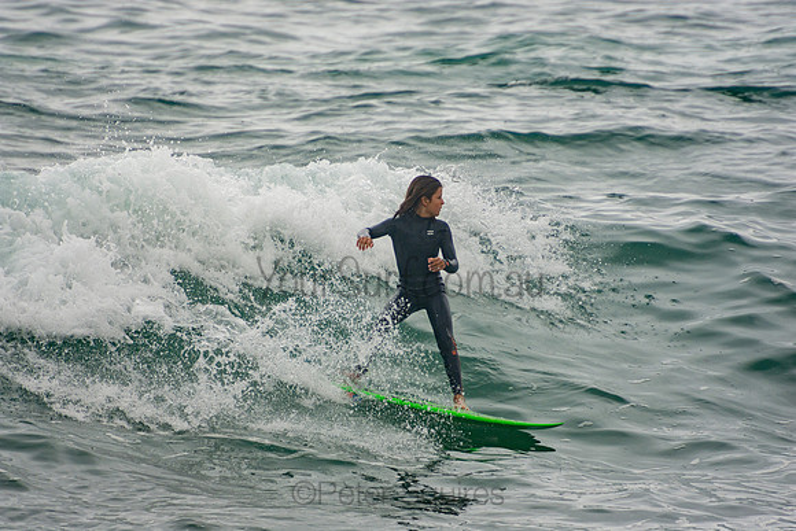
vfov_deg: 2.3
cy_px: 266
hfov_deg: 3.4
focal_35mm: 600
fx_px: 13269
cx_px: 398
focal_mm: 400
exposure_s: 1/1250
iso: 280
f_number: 5.6
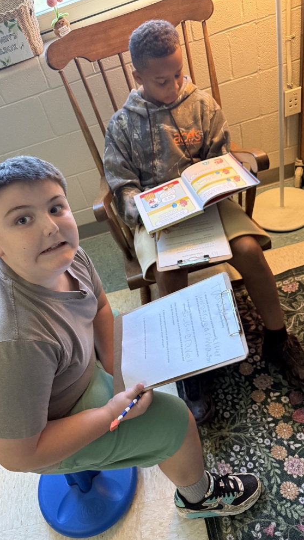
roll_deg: +20.9
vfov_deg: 69.9
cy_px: 272
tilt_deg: -43.5
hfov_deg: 42.8
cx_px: 129
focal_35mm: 27
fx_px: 387
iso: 400
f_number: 1.78
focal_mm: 6.76
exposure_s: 1/60
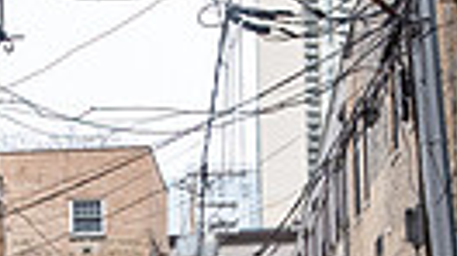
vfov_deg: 13.4
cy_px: 349
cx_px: 177
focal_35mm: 86
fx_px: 1041
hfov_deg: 24.7
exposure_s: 1/550
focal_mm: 16
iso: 320
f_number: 5
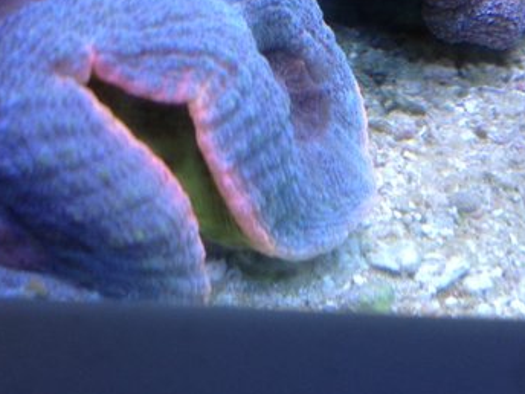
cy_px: 117
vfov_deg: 29.9
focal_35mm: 48
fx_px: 728
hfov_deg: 39.4
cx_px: 192
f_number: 2.4
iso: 64
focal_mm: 4.13
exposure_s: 1/60
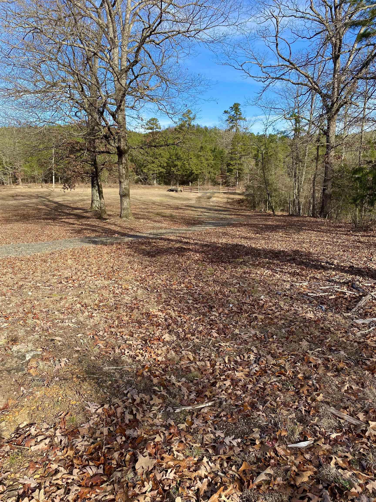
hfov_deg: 53.1
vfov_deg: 67.3
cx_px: 188
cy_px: 251
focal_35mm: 26
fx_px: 377
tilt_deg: -11.4
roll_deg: -0.1
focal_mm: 4.25
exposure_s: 1/1258
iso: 32
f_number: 1.8
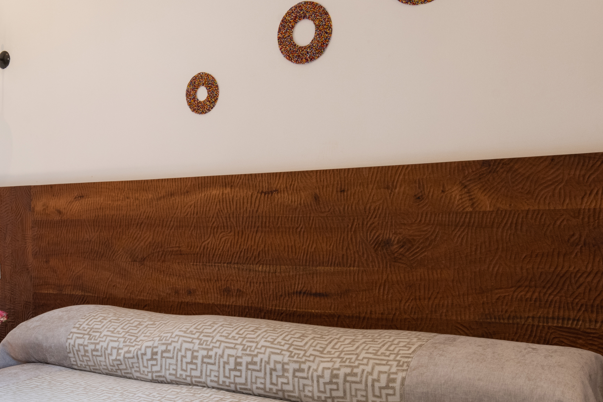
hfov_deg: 39.8
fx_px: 804
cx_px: 137
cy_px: 231
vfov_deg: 28.0
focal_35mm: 48
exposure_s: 1/30
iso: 400
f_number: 13
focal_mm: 18
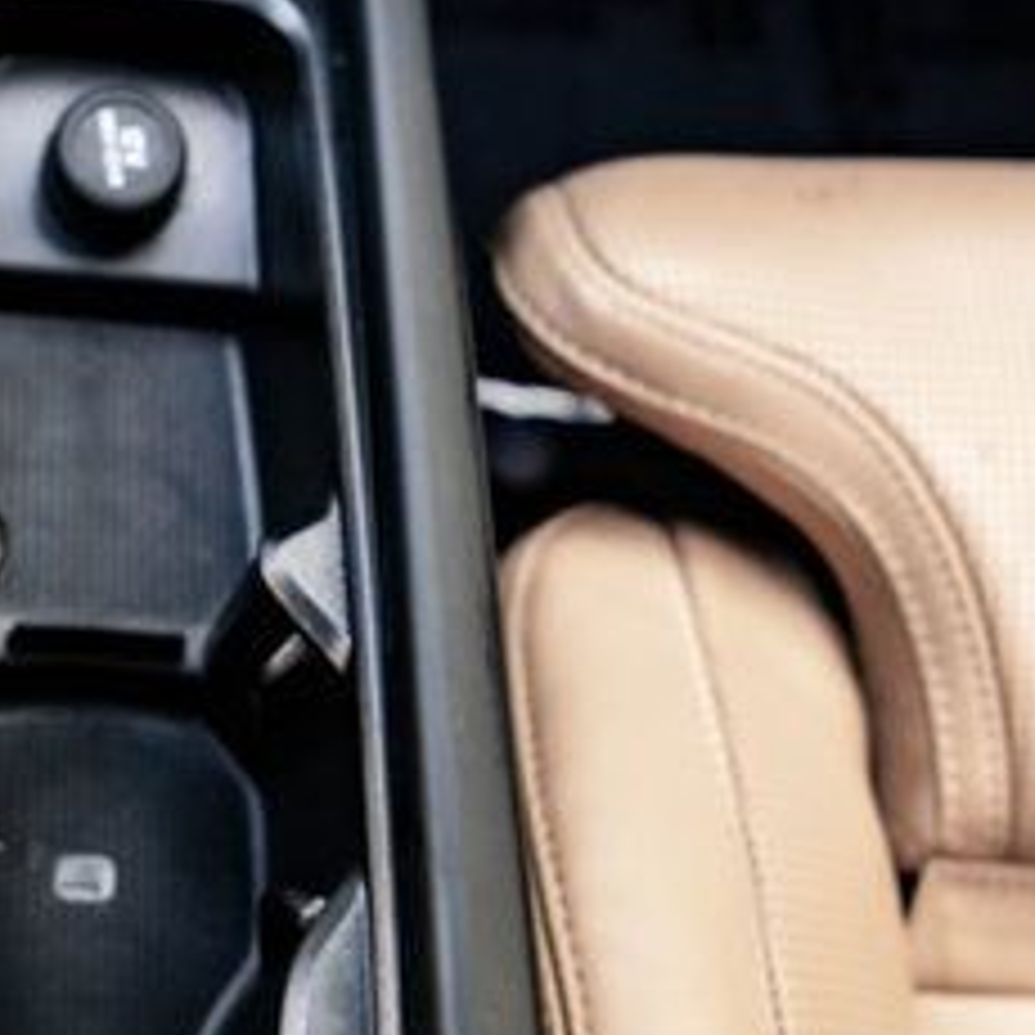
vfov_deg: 23.7
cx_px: 133
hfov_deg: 23.2
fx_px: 2469
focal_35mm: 73
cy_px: 547
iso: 1000
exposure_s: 1/200
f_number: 2.8
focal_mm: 24
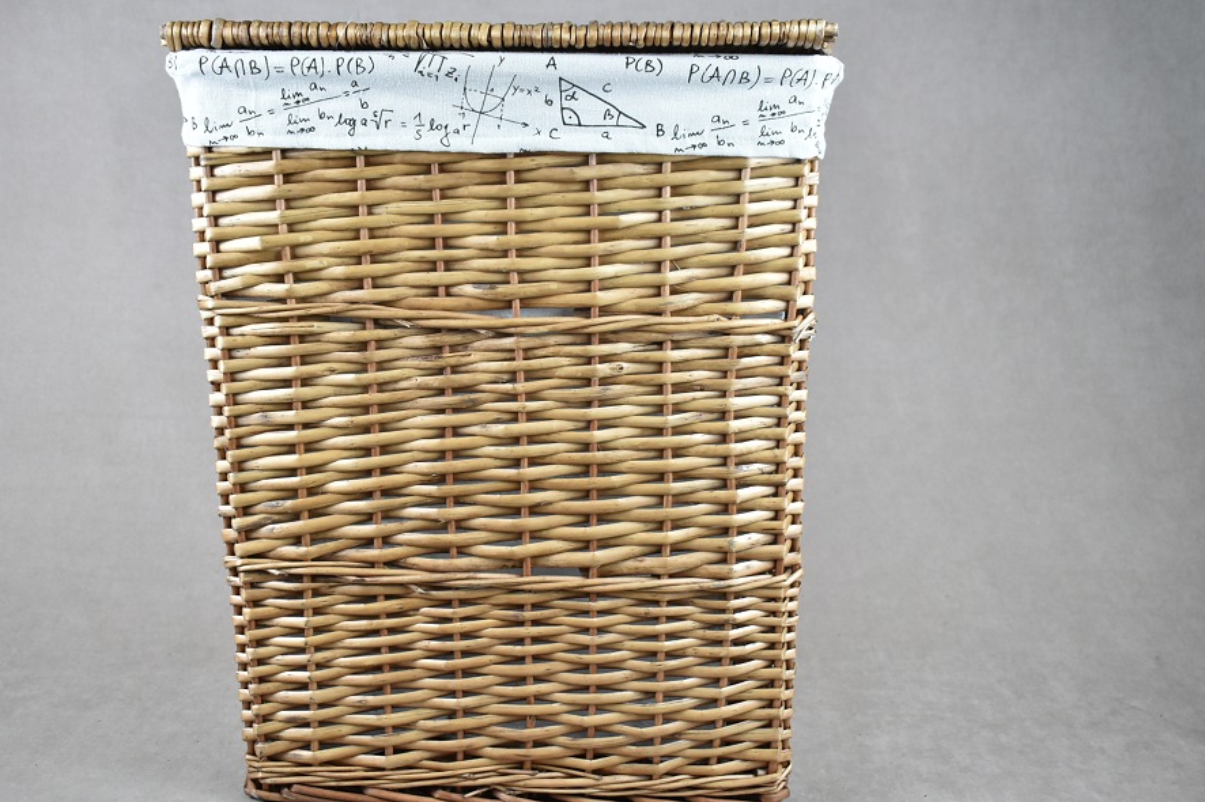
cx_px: 540
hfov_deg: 53.6
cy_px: 406
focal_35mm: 36
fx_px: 1190
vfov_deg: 37.3
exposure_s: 1/80
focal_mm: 21
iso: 800
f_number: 4.5
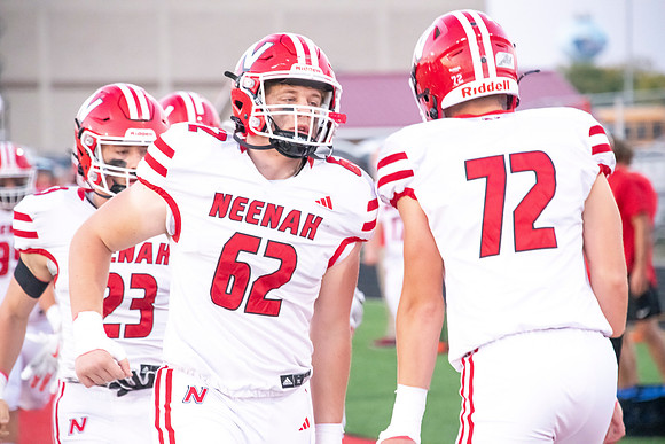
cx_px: 332
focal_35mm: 300
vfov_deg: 4.6
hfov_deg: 6.9
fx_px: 5543
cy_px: 222
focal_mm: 300
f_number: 7.1
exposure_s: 1/640
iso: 10000
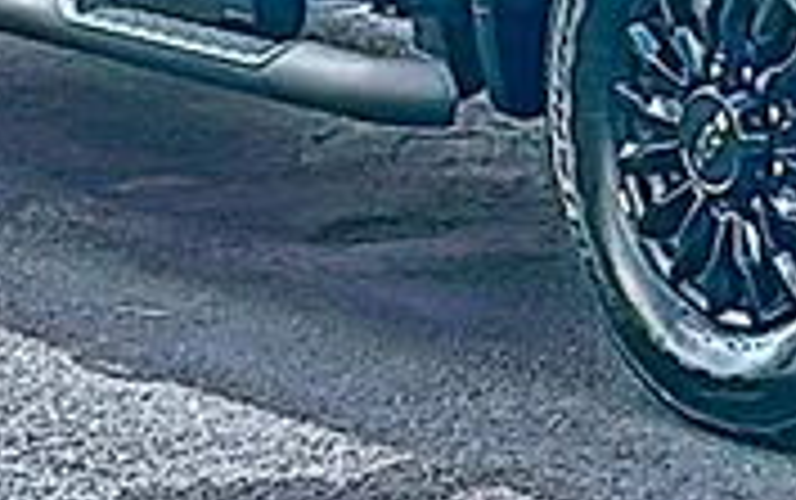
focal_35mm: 155
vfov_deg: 8.2
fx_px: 3366
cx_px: 747
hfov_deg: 13.3
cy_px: -336
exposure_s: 1/2262
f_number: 1.78
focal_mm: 6.86
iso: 100
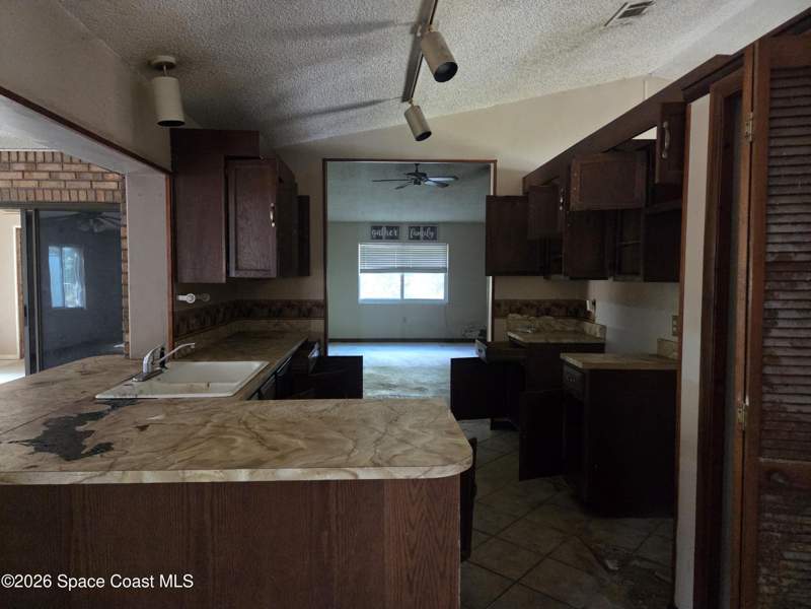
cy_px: 304
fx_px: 539
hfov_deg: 73.9
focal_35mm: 23
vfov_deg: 58.9
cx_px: 406
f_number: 1.8
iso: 2500
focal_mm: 5.4
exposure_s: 1/120
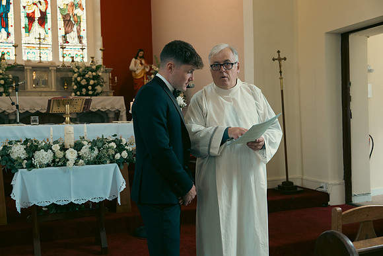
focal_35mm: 38
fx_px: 404
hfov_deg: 50.7
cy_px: 128
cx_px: 192
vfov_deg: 35.1
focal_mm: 38
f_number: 3.5
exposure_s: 1/250
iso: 1600
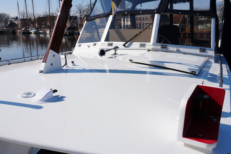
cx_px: 116
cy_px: 77
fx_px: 202
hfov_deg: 59.5
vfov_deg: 41.7
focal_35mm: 32
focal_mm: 21
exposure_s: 1/250
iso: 100
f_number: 10
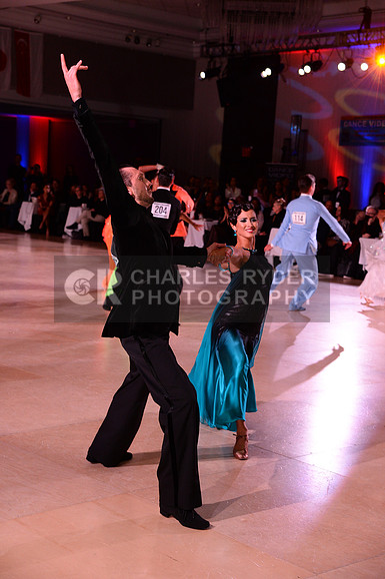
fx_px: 1126
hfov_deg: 19.4
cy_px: 290
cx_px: 192
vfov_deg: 28.9
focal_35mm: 70
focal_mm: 70
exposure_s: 1/250
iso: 2500
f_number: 5.6
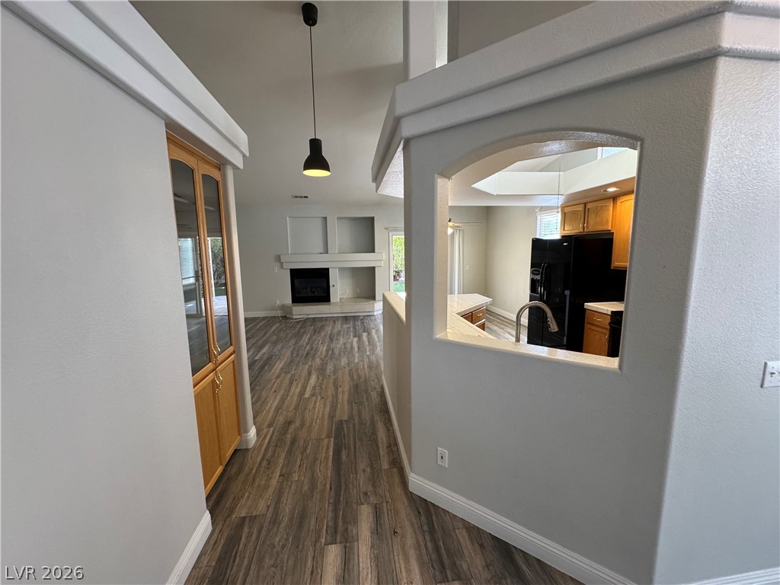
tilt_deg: -9.7
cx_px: 390
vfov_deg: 85.7
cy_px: 292
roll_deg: +0.7
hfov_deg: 102.1
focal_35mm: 14
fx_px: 315
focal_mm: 2.22
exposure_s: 1/120
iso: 250
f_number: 2.2
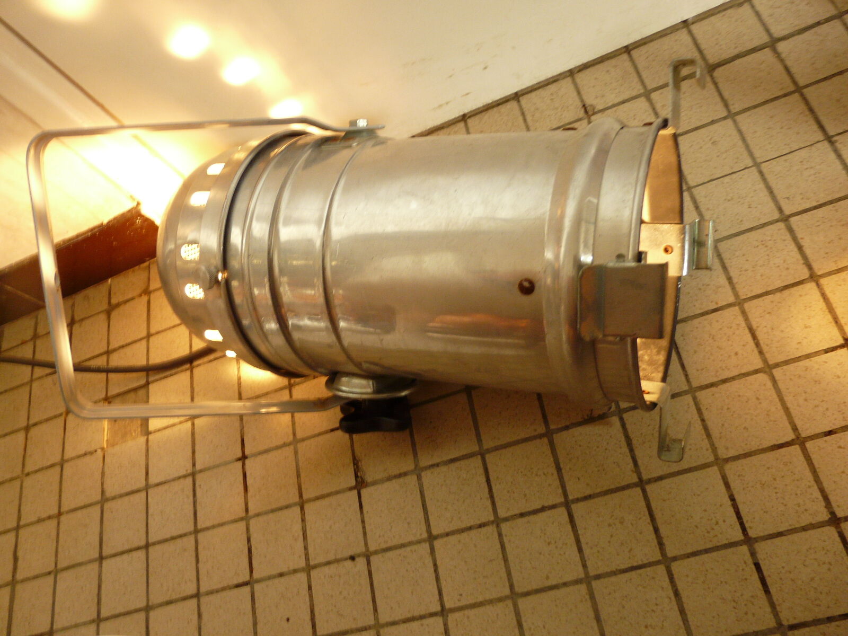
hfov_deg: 63.4
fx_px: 686
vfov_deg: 49.7
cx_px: 424
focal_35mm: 28
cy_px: 318
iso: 200
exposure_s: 1/8
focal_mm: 4.6
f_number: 2.8
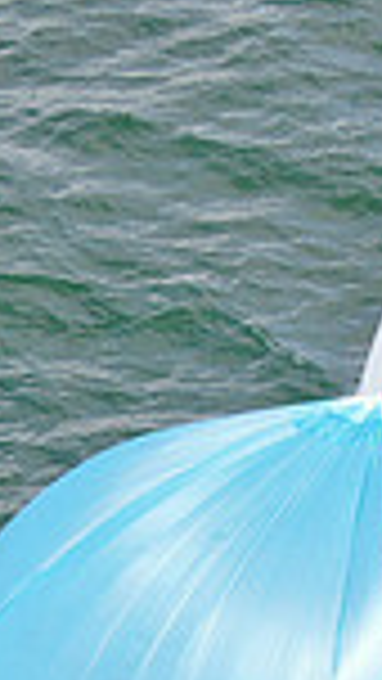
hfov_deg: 6.0
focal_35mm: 201
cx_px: 202
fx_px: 3617
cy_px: 781
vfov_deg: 10.6
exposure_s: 1/400
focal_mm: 8.6
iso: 100
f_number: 3.8
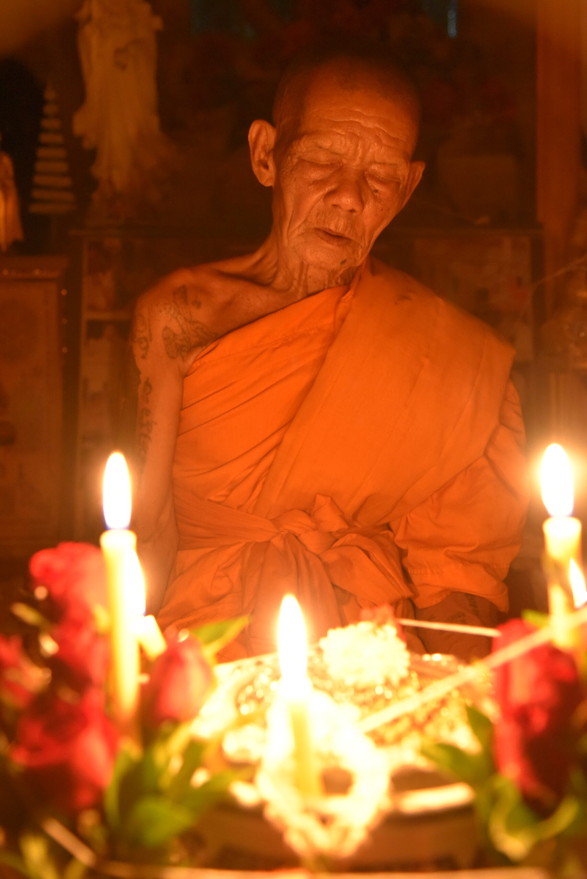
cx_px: 294
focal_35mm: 48
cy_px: 440
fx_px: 1173
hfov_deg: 28.1
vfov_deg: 41.1
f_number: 4
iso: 6400
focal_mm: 48
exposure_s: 1/25
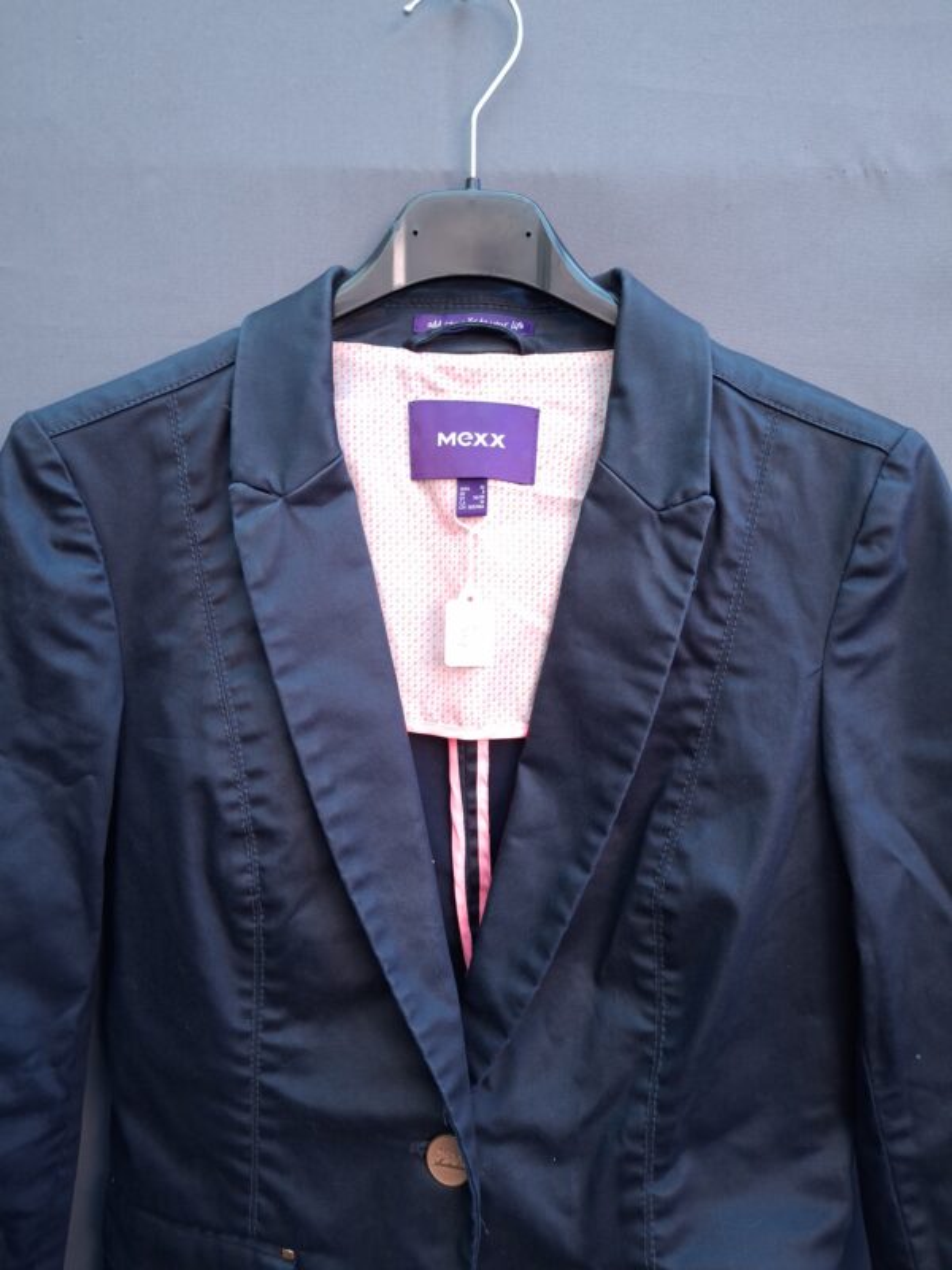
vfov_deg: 73.9
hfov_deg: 58.9
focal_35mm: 23
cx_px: 476
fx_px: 843
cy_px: 635
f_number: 1.8
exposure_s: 1/100
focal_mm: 5.54
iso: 200
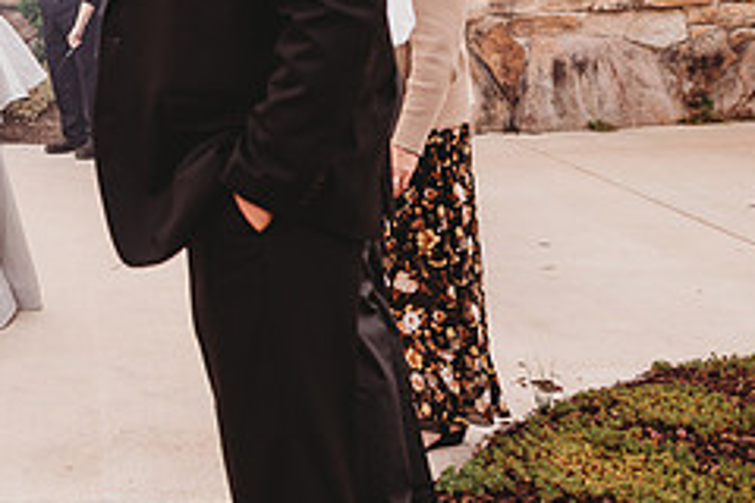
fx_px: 1216
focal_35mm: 58
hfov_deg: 31.5
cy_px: -14
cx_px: -22
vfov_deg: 22.4
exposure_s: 1/200
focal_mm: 24
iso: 160
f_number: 2.5
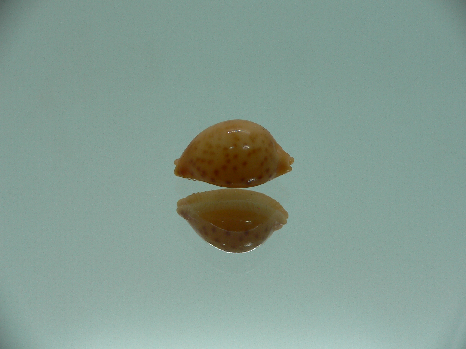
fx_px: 471
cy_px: 174
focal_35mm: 35
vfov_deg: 40.7
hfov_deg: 52.6
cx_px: 233
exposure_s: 1/60
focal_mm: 4.6
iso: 80
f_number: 2.8
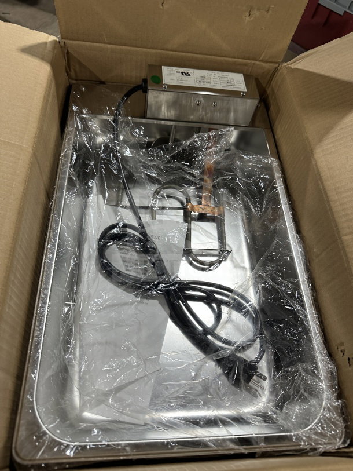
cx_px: 176
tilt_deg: -60.3
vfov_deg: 71.6
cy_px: 236
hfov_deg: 56.8
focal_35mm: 24
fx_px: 326
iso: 160
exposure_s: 1/121
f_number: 1.78
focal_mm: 6.86
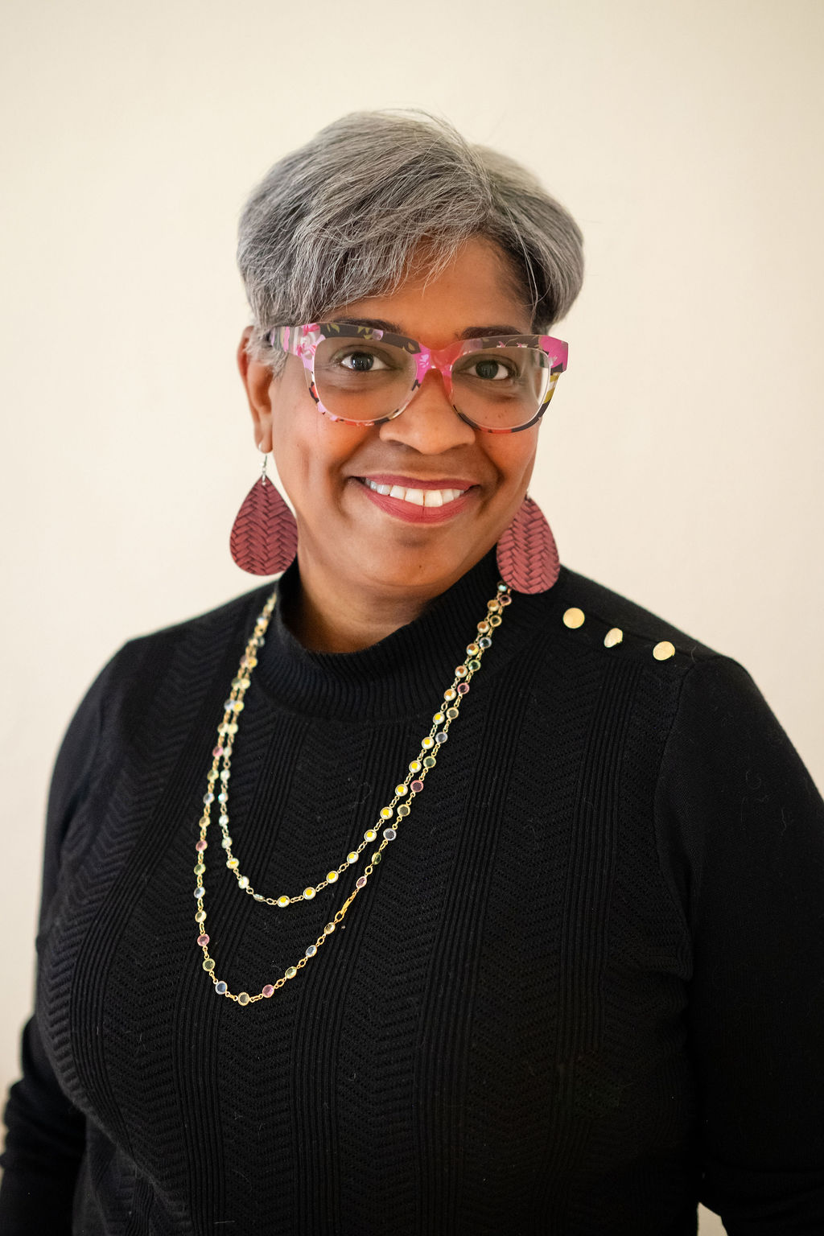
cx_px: 412
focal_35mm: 50
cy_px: 618
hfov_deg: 27.0
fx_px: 1717
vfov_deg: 39.6
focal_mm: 50
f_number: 2.2
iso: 2000
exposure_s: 1/160
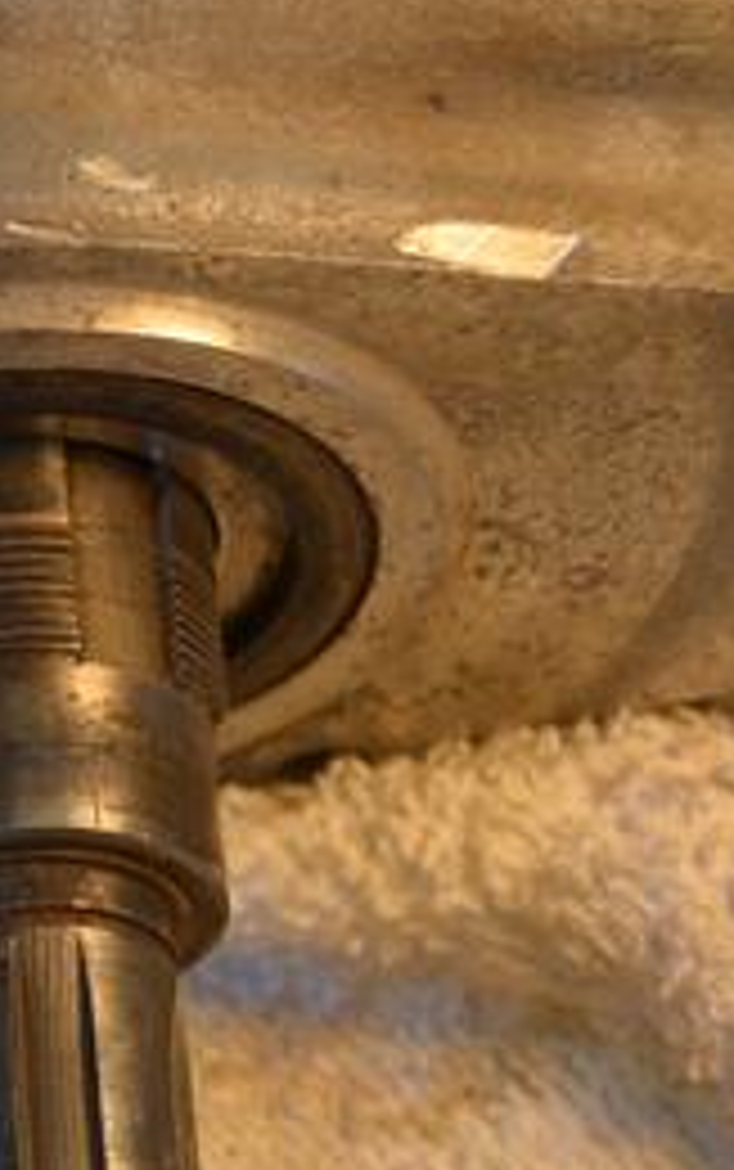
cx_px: -869
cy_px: 873
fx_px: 4790
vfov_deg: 13.9
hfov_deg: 8.2
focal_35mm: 150
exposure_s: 1/250
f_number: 4.8
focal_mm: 32
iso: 200
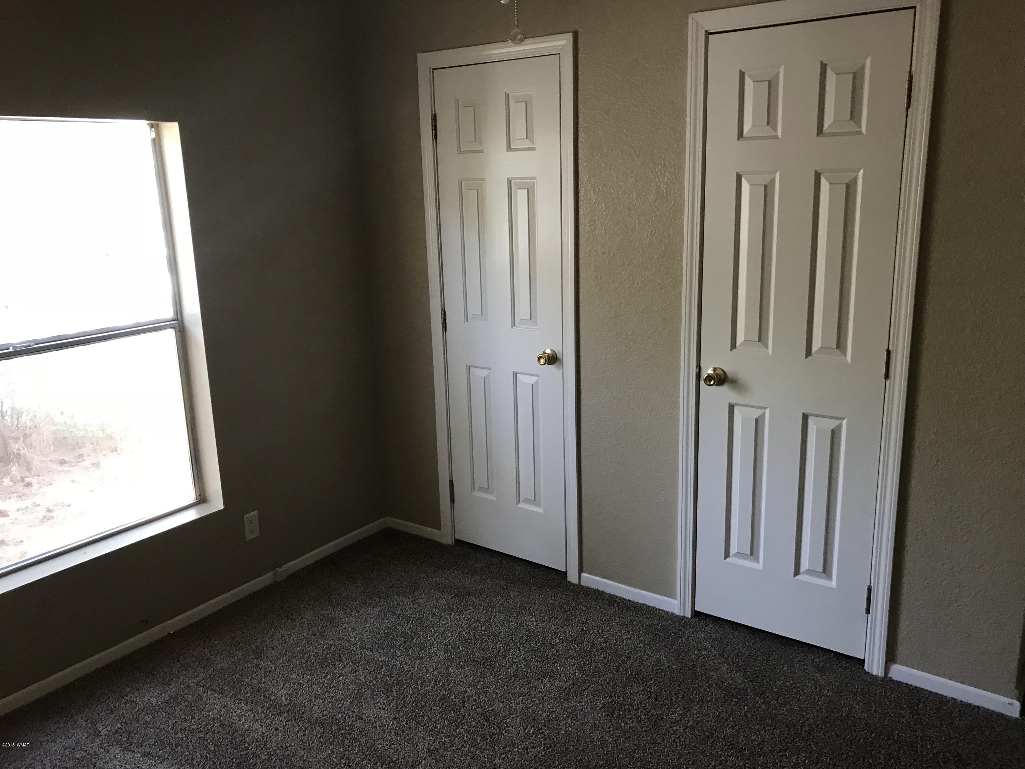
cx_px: 512
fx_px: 829
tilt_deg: -13.1
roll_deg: +0.0
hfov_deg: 63.4
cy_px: 384
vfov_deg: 49.7
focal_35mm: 28
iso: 40
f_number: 1.8
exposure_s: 1/17
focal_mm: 3.99
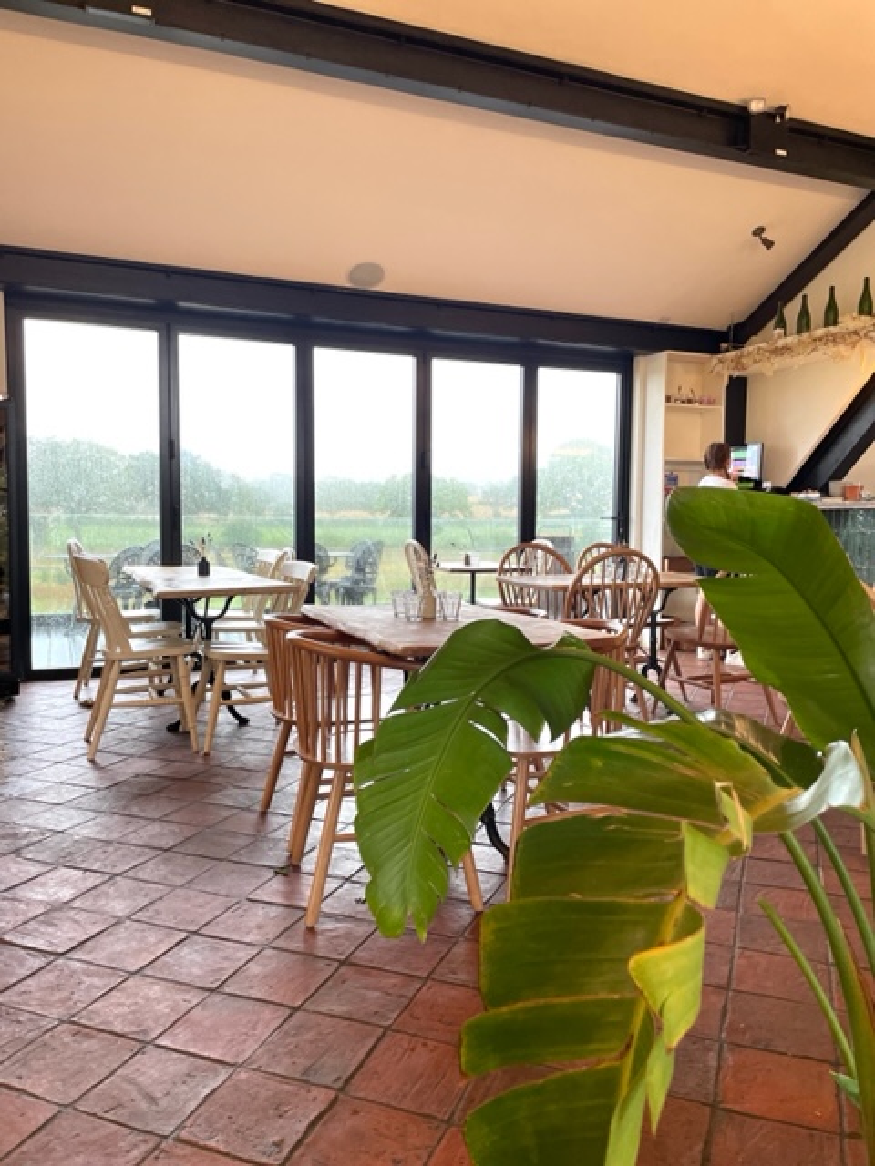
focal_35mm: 26
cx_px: 438
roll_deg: +0.4
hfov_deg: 53.1
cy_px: 583
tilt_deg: -0.3
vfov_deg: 67.3
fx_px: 876
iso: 64
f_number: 1.6
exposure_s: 1/100
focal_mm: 4.2
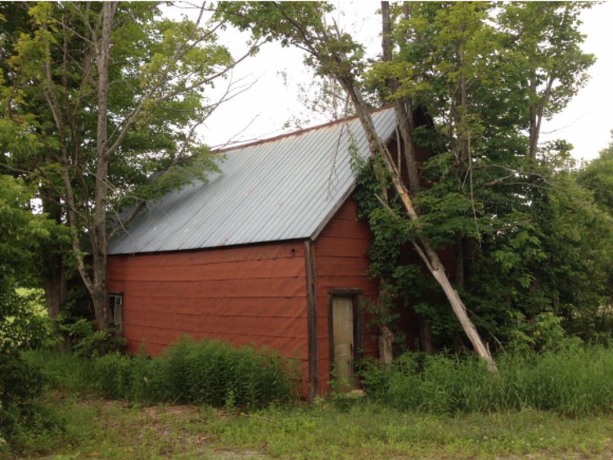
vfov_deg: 40.7
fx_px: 620
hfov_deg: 52.6
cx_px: 306
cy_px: 230
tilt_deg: +5.4
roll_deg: +0.7
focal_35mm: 35
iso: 80
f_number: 2.4
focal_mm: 4.28
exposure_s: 1/120
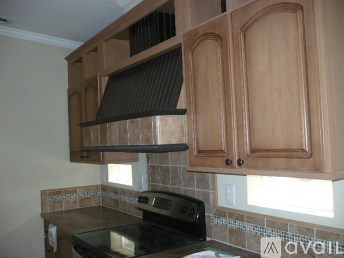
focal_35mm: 35
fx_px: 348
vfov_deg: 40.7
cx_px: 172
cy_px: 129
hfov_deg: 52.6
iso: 250
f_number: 2.8
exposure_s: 1/30
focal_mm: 5.8
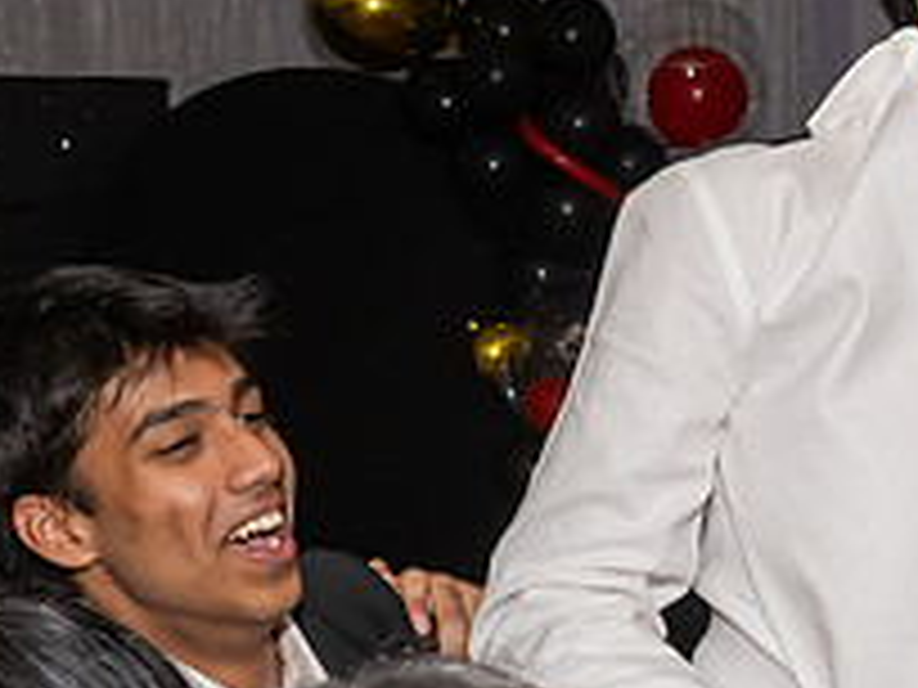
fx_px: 2891
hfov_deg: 17.4
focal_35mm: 109
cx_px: 1026
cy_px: 583
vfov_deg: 13.5
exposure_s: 1/250
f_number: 7.1
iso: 640
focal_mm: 20
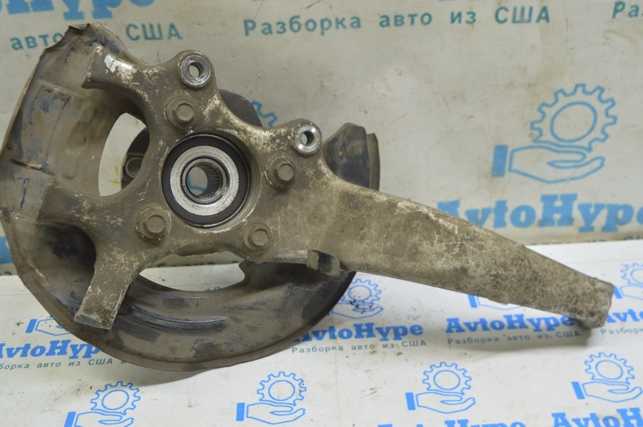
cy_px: 214
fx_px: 750
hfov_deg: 46.4
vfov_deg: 31.8
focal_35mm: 42
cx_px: 322
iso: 400
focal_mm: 28
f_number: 5.6
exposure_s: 1/20
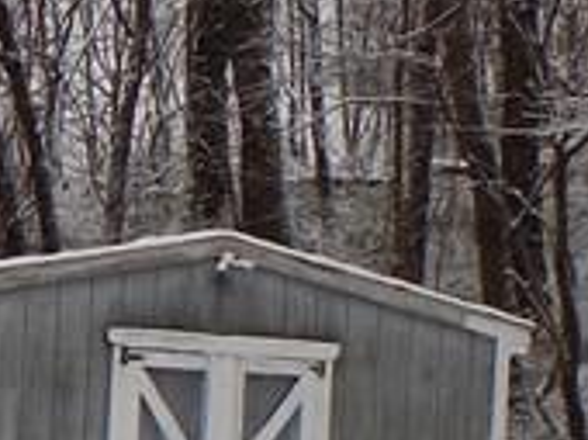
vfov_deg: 5.8
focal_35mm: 247
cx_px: -730
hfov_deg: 7.6
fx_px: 4190
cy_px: 915
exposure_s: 1/100
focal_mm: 7.3
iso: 80
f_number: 3.6
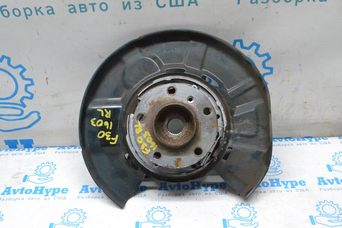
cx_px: 171
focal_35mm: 42
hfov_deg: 46.4
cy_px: 114
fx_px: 399
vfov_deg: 31.9
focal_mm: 28
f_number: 9
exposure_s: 1/160
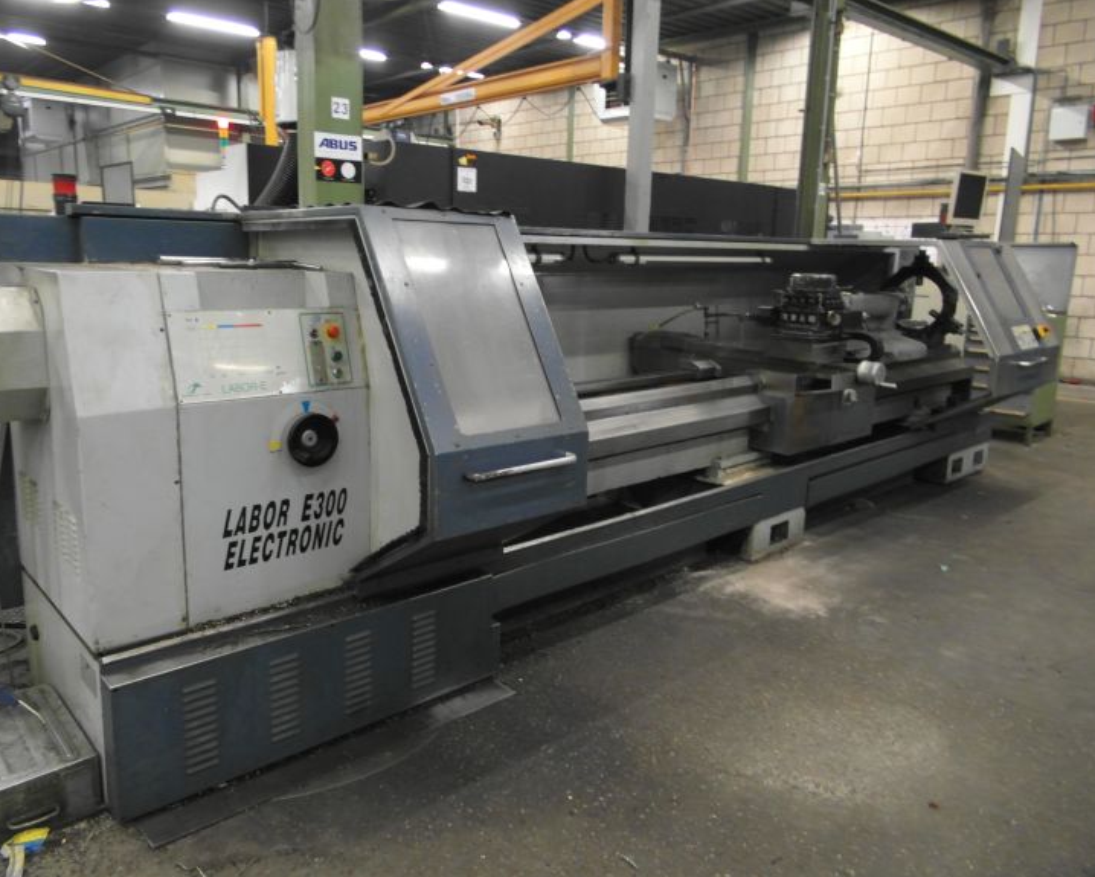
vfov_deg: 56.8
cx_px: 502
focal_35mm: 25
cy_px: 421
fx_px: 811
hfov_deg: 68.0
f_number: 2.8
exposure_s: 1/20
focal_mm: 4.1
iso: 400
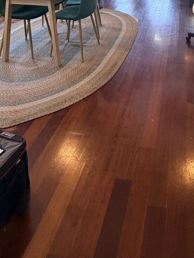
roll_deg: +1.0
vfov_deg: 40.1
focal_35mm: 35
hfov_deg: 39.4
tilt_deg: -6.2
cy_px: -40
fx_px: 261
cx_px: 150
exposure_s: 1/60
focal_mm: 2.22
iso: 200
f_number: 2.2
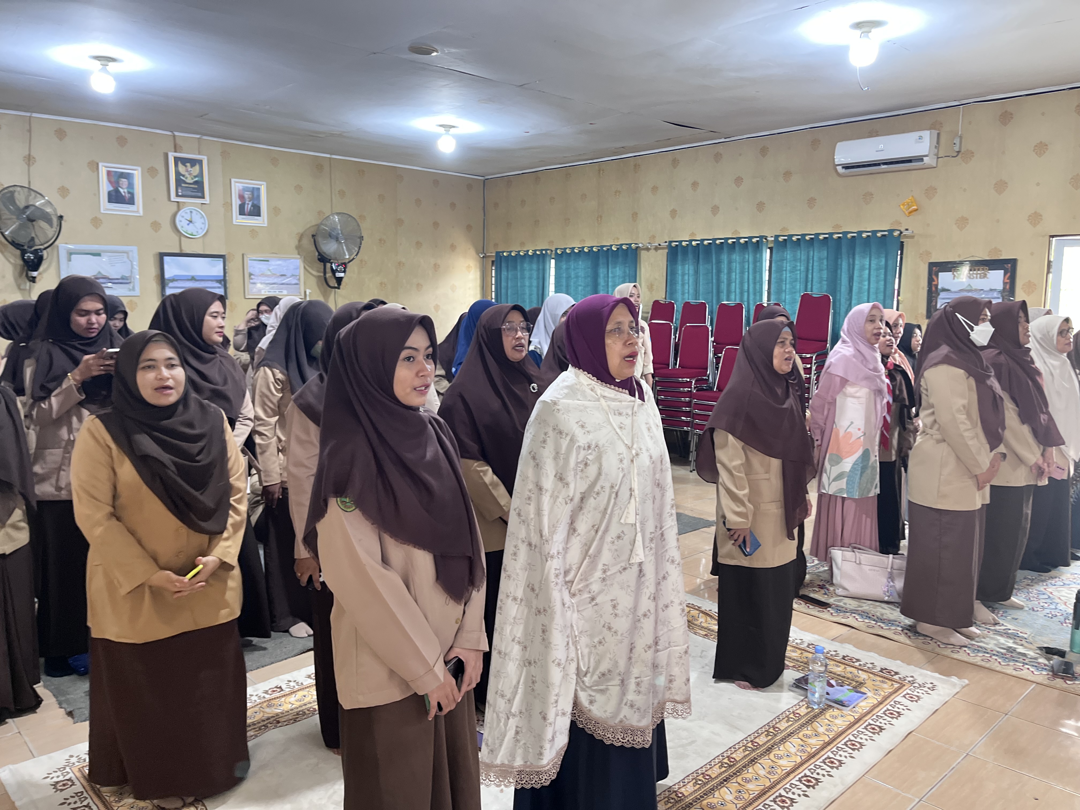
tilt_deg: -8.7
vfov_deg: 53.1
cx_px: 540
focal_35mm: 26
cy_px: 405
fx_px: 811
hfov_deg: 67.3
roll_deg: -0.3
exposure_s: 1/60
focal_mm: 5.1
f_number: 1.6
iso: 320
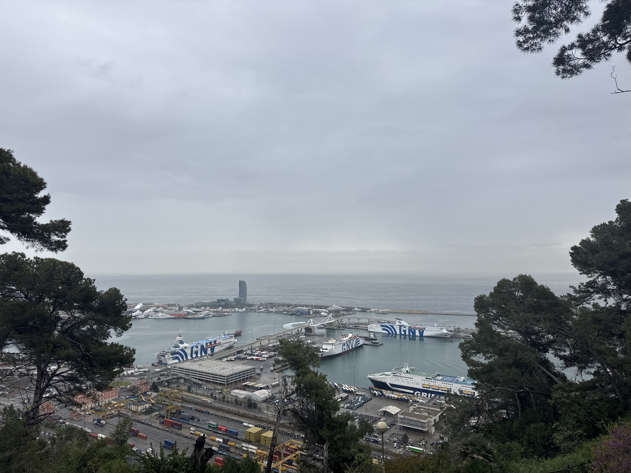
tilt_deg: +3.6
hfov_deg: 71.6
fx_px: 437
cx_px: 316
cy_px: 236
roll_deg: +1.1
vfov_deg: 56.8
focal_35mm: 24
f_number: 1.78
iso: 80
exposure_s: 1/2174
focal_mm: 6.76
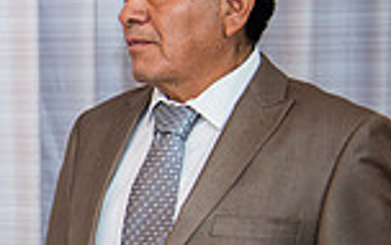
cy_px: 220
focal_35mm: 163
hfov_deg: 11.8
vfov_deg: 8.0
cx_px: -334
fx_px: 1737
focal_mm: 42
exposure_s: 1/100
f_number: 2.8
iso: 320
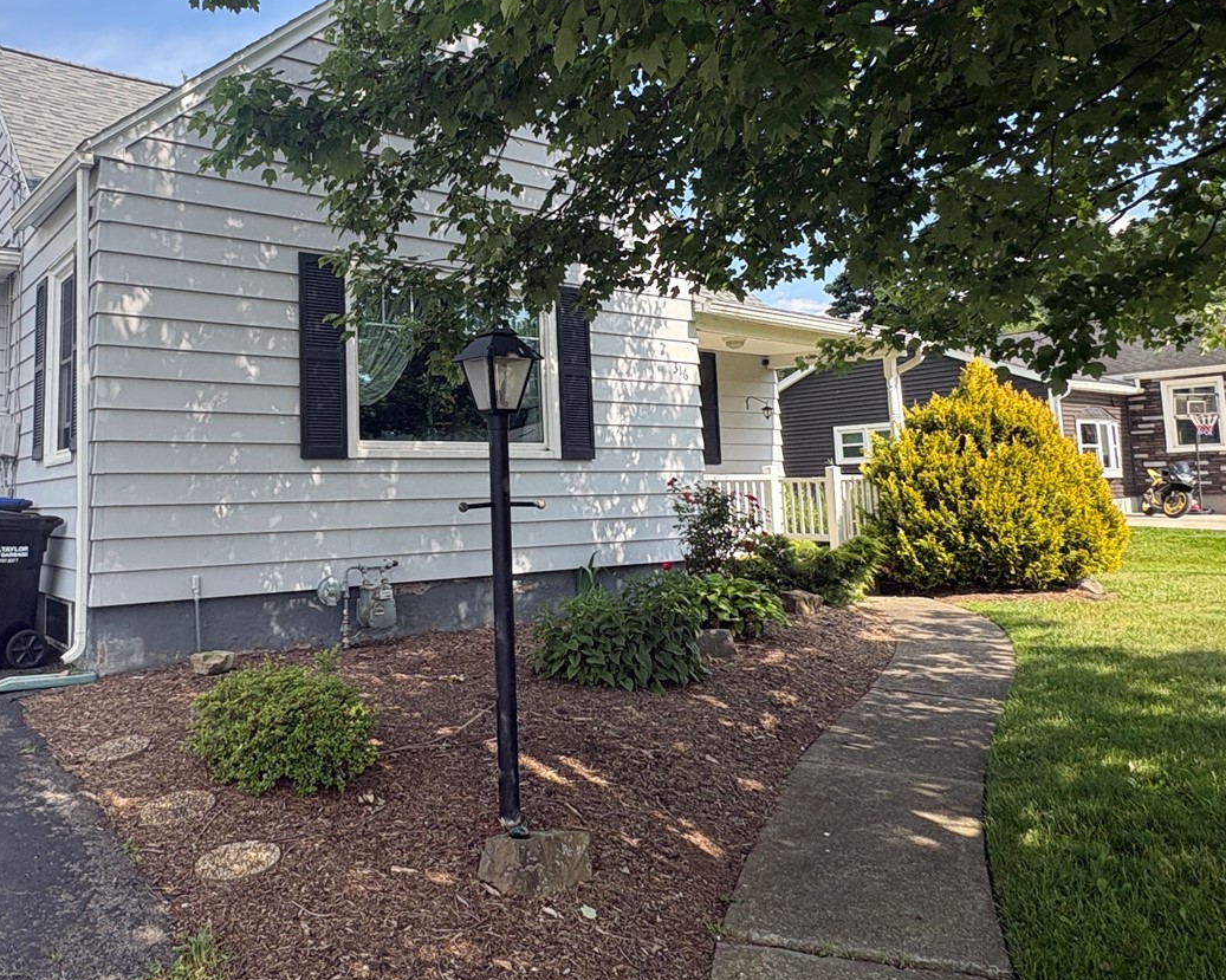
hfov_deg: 62.6
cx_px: 413
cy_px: 389
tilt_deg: +7.9
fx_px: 979
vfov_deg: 52.8
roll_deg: +0.5
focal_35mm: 27
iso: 64
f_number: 2.2
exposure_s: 1/756
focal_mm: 2.22
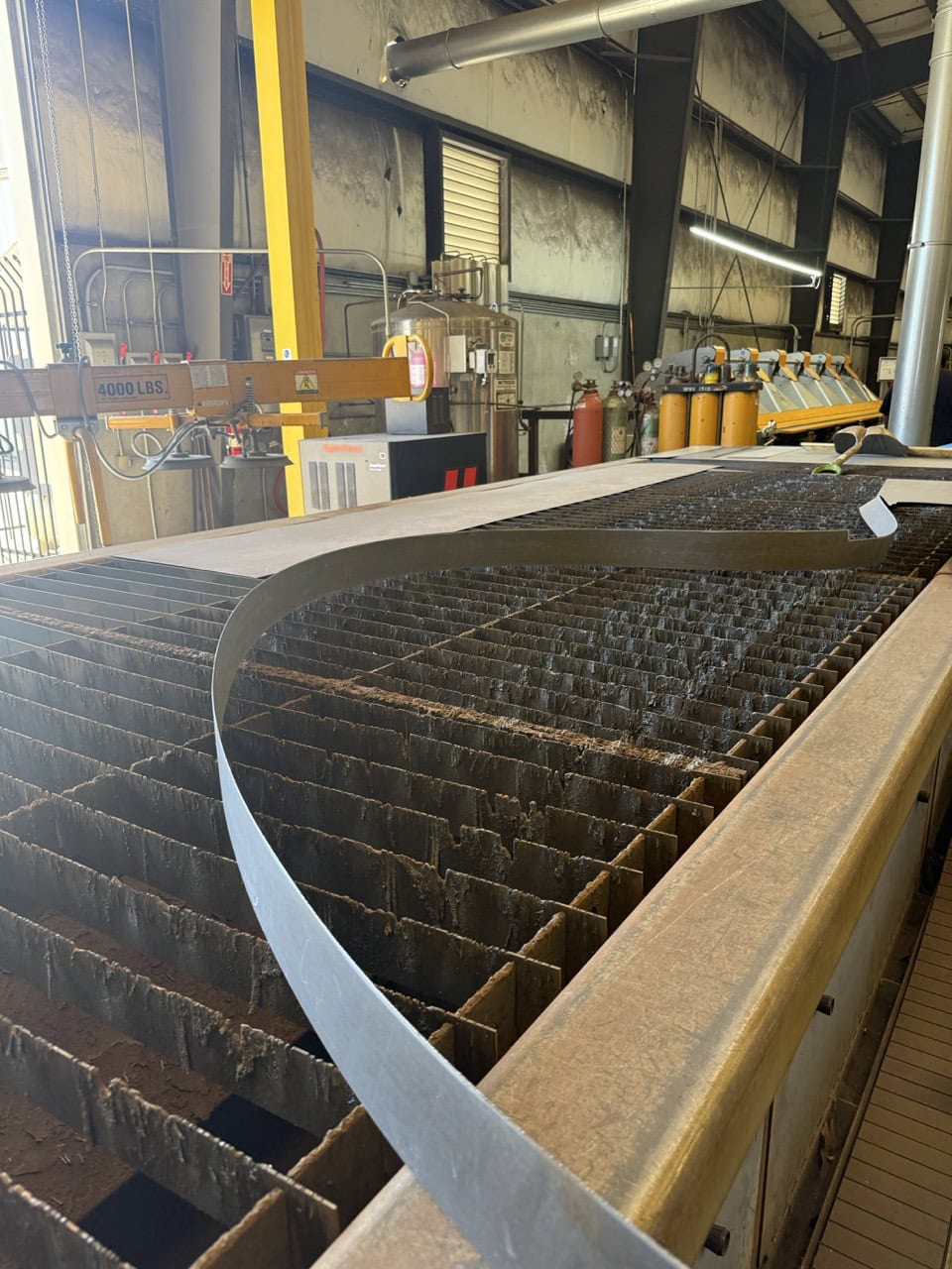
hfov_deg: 56.8
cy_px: 634
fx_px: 880
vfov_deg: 71.6
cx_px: 476
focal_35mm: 24
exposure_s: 1/121
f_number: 1.8
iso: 200
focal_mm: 6.8
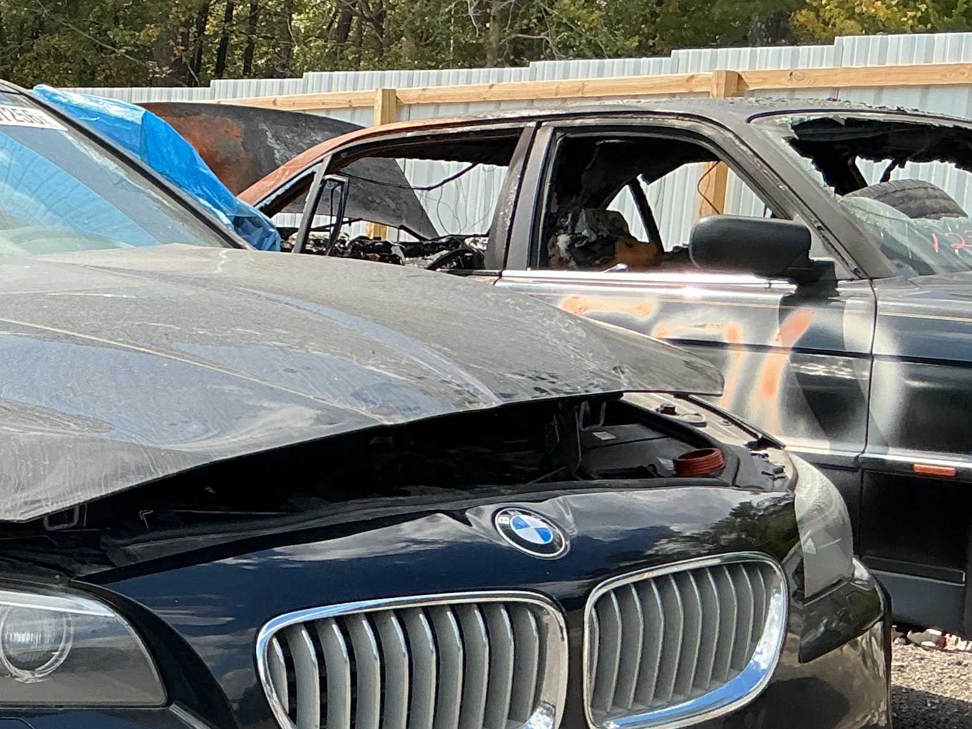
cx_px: -84
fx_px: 2049
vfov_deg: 20.1
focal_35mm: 73
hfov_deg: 24.9
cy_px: 500
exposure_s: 1/781
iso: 25
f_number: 1.8
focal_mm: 3
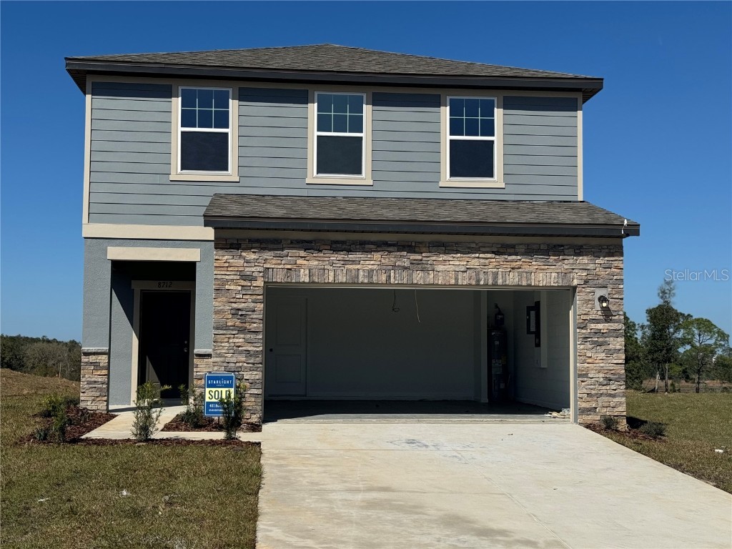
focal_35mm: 48
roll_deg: -0.6
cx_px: 366
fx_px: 1015
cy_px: 274
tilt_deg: +3.4
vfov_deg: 30.3
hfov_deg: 39.7
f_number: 1.78
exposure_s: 1/7937
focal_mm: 6.86
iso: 64
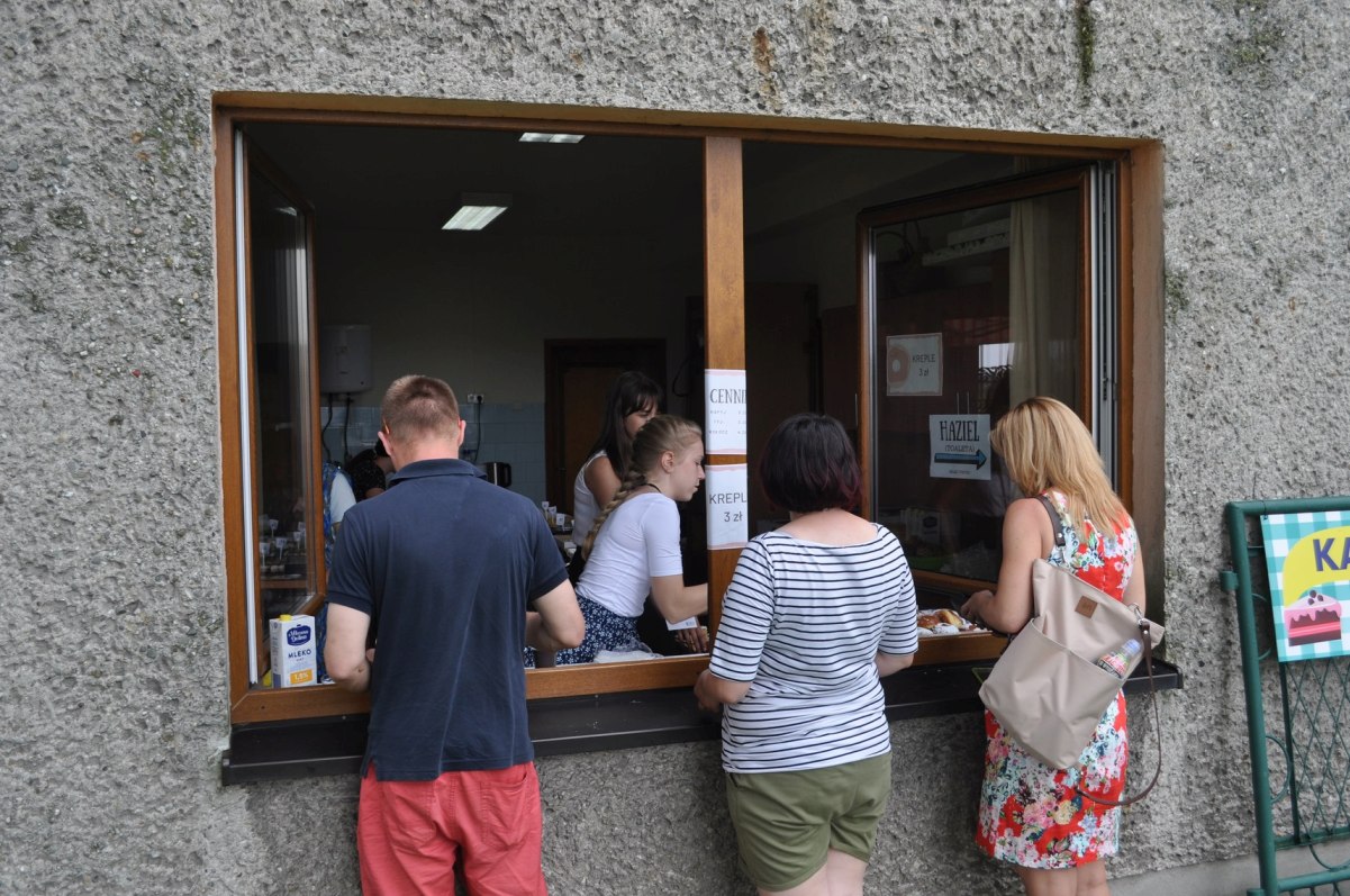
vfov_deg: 39.9
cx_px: 675
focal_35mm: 33
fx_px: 1236
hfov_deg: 57.3
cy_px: 448
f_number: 5.6
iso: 200
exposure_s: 1/125
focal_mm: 22
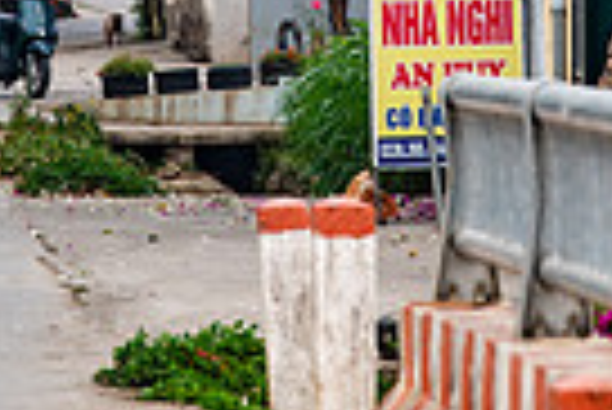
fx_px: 7607
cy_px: -151
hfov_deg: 4.6
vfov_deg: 3.1
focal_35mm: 447
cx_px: 248
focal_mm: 105
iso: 125
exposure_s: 1/200
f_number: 4
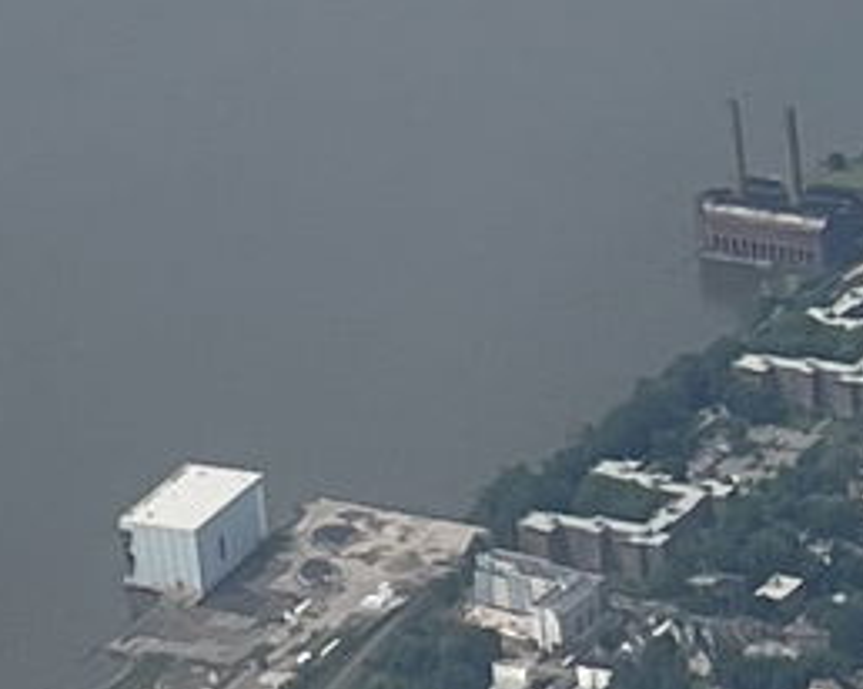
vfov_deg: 6.1
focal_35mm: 252
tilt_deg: -18.0
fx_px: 6432
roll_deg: +8.3
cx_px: -237
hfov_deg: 7.6
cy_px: -167
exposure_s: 1/5076
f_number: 1.6
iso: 50
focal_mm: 5.1
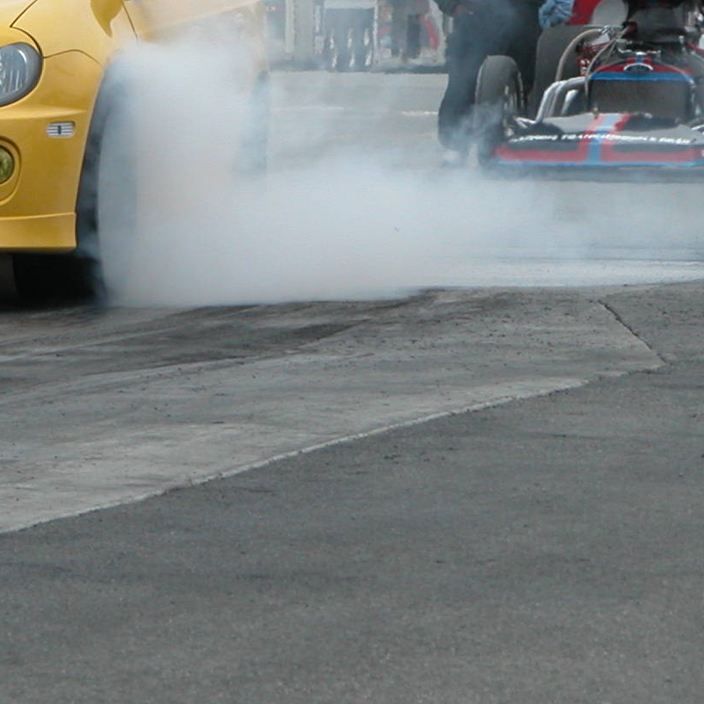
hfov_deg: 4.3
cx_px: -278
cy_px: -1
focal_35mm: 404
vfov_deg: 4.3
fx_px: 9296
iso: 100
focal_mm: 37.7
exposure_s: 1/201
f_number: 4.4
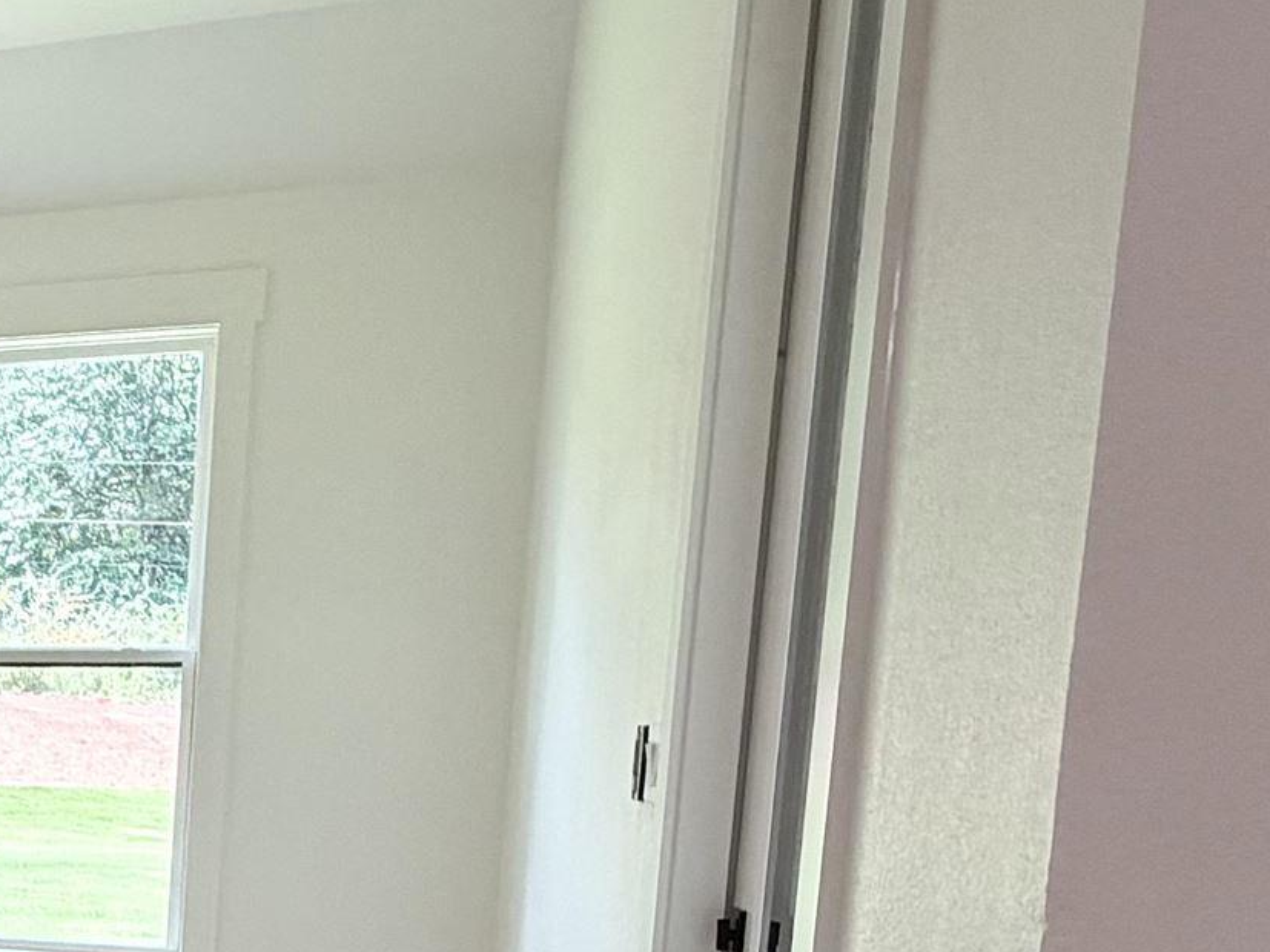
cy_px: 920
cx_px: -585
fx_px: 1908
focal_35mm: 52
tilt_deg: -7.6
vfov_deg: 26.7
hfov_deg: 27.1
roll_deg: -0.2
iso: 125
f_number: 2.2
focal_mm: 2.22
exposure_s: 1/120
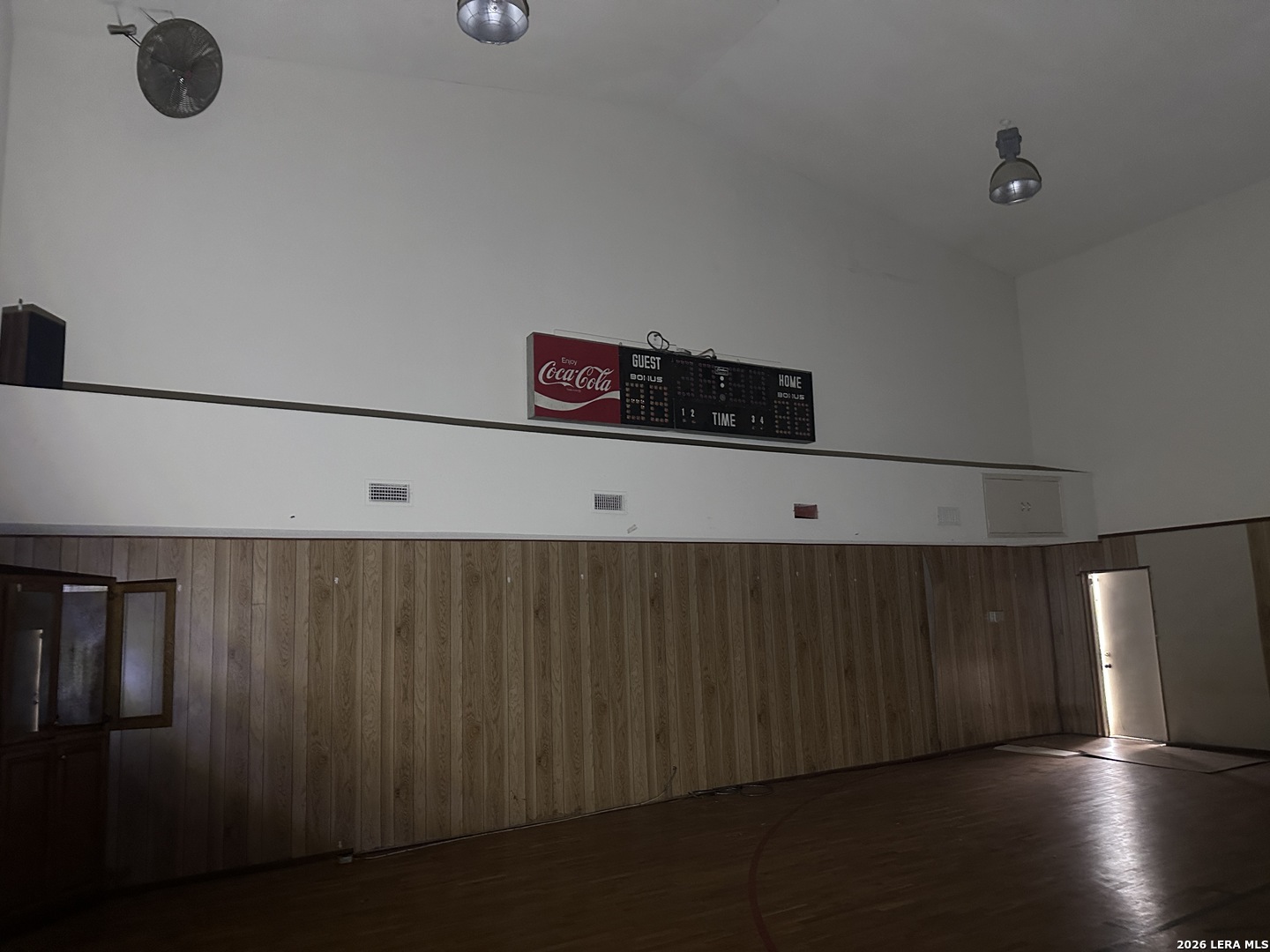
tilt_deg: +8.0
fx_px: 881
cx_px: 635
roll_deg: +1.9
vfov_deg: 56.8
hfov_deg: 71.6
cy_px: 476
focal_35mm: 24
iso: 1000
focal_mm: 6.86
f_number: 1.78
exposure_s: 1/31
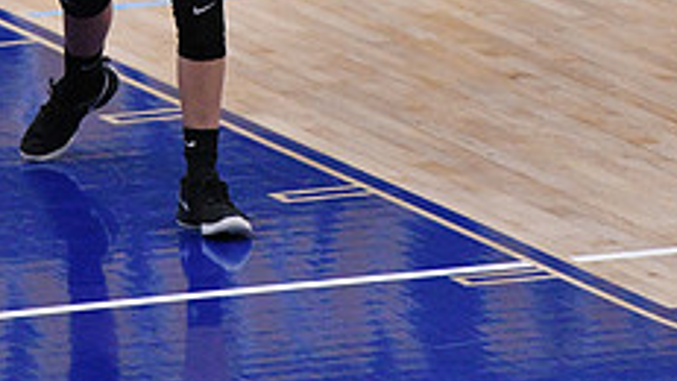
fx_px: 14147
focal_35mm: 788
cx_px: 183
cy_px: -437
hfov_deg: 2.7
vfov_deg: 1.5
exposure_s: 1/1250
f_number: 3.2
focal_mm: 200
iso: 6400
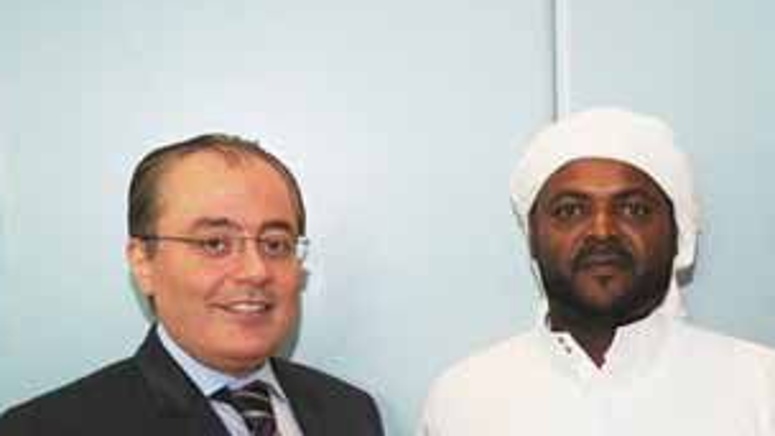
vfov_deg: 15.7
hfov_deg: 27.4
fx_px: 1562
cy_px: 400
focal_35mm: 76
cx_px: 597
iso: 2500
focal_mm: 38
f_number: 5
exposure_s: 1/100
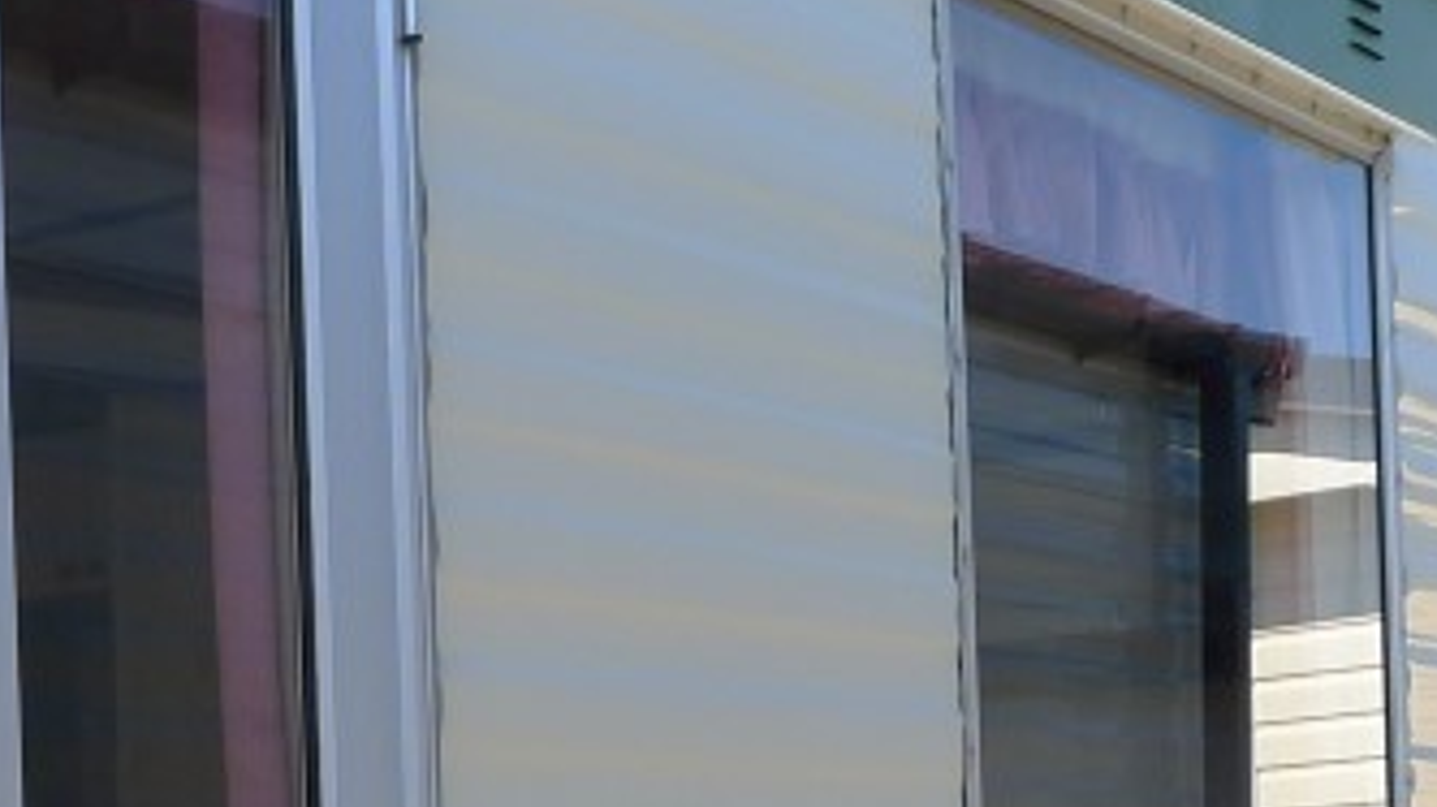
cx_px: 80
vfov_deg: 13.3
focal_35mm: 87
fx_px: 3314
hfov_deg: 23.7
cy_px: 1083
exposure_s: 1/500
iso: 80
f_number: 2.8
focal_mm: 5.1
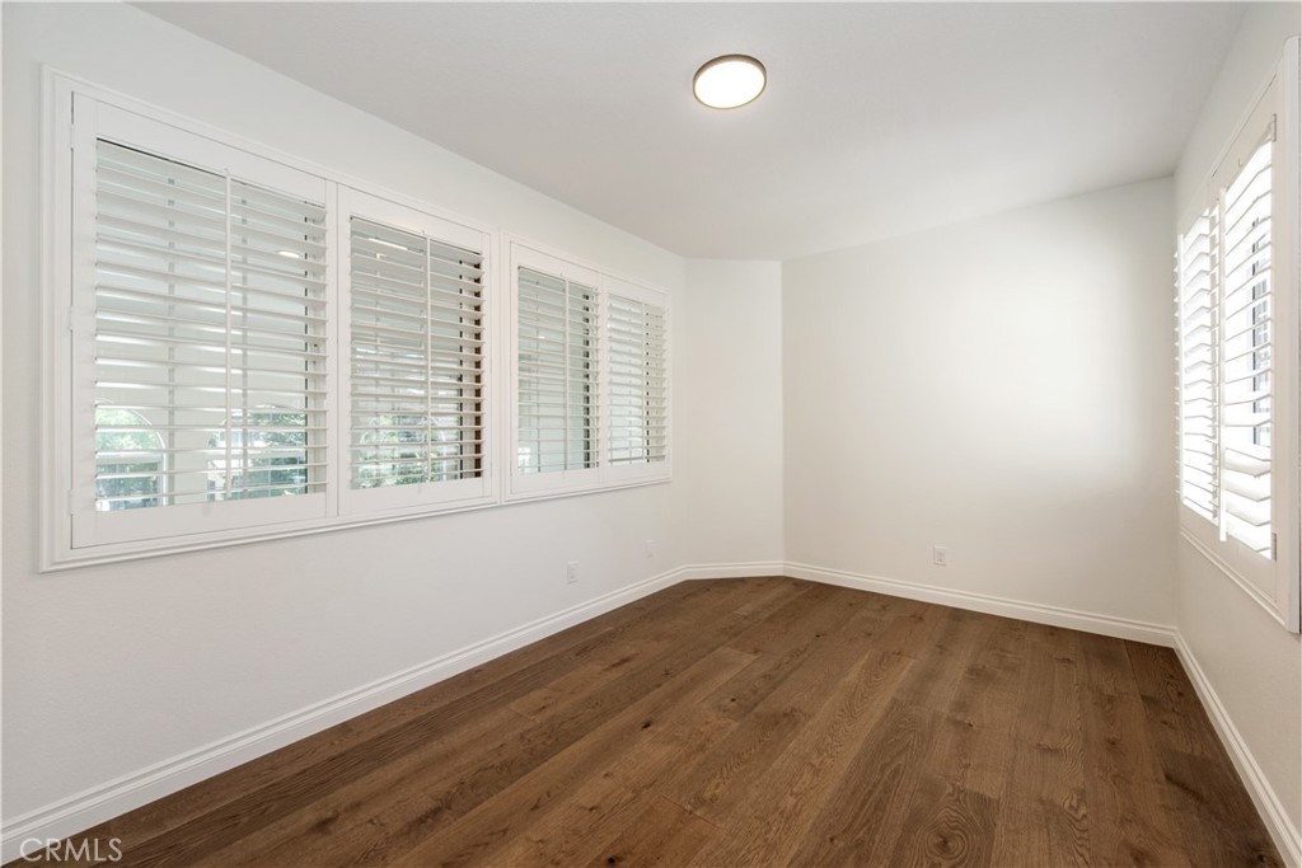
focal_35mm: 14
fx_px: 506
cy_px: 434
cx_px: 651
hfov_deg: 104.2
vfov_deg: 81.2
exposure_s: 1/100
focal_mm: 14
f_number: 5
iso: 800
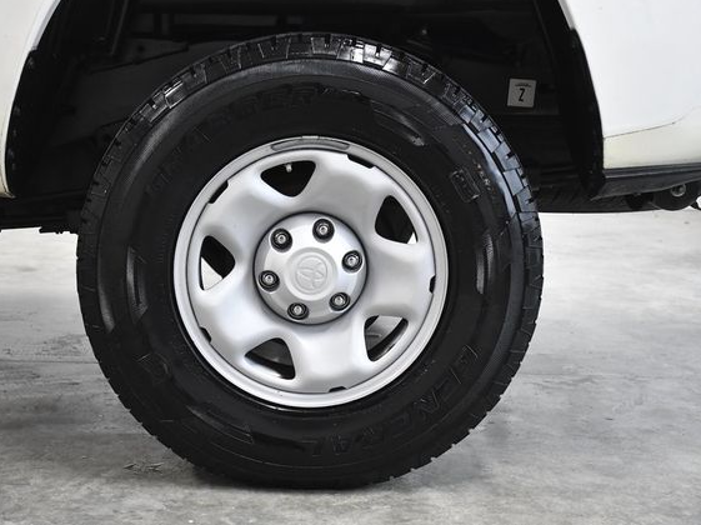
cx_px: 312
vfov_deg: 26.1
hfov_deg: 34.3
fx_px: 1133
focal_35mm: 56
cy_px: 261
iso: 2500
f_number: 4.5
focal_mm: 34
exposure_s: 1/500
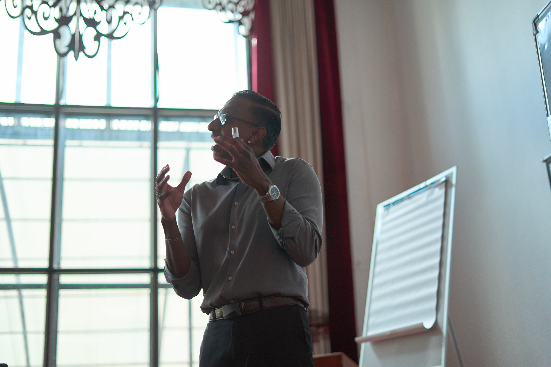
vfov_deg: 27.0
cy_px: 184
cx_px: 276
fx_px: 765
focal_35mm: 50
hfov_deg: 39.6
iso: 320
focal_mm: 50
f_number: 1.8
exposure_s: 1/125
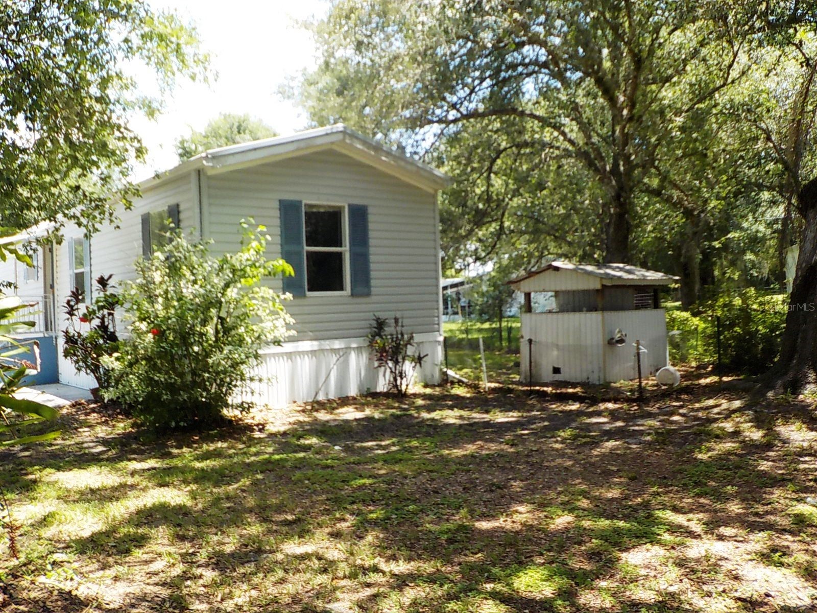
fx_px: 708
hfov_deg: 60.0
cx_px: 408
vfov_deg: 46.8
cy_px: 306
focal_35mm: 30
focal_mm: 4.1
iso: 125
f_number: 3.3
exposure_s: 1/250
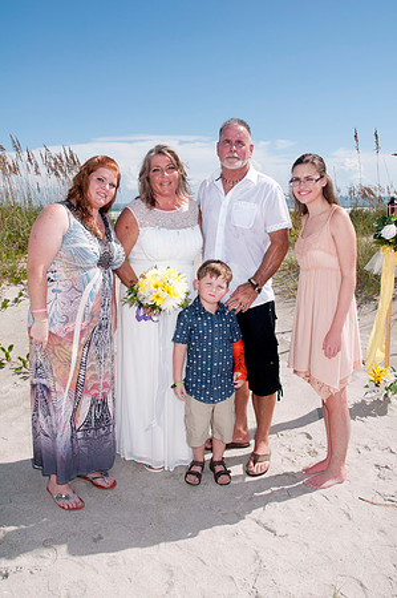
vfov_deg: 62.0
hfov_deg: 43.5
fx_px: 497
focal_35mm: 30
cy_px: 299
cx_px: 198
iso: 100
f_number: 13
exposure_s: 1/250
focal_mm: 20
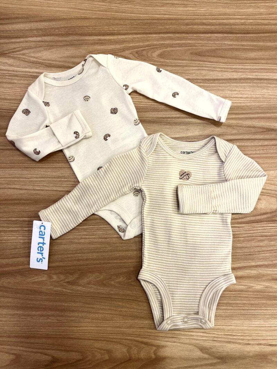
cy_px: 184
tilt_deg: -84.7
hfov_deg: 53.1
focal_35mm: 26
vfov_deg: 67.3
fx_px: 277
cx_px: 138
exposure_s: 1/60
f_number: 1.6
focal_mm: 5.1
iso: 80
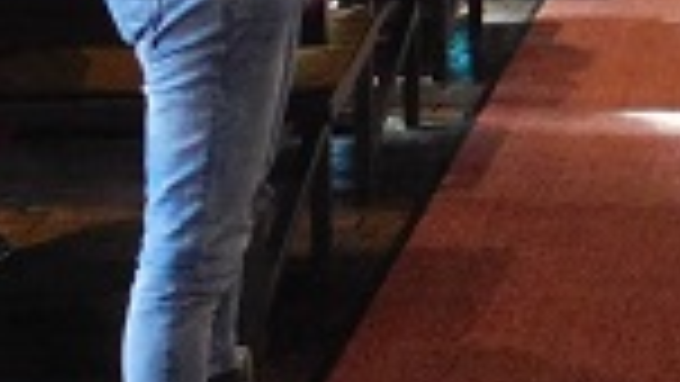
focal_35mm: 144
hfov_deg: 13.9
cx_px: 1063
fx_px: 2597
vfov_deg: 8.0
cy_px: -386
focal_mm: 5.3
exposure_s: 1/13
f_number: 3.2
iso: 800
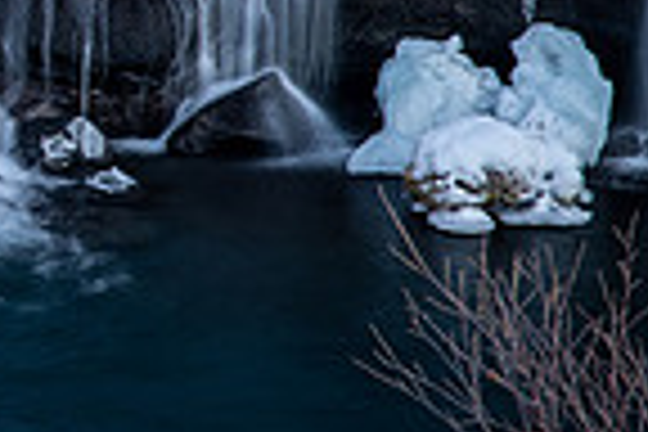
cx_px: -598
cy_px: -124
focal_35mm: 281
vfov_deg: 4.9
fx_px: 5058
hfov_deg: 7.1
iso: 100
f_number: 16
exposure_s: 1.3
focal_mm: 70
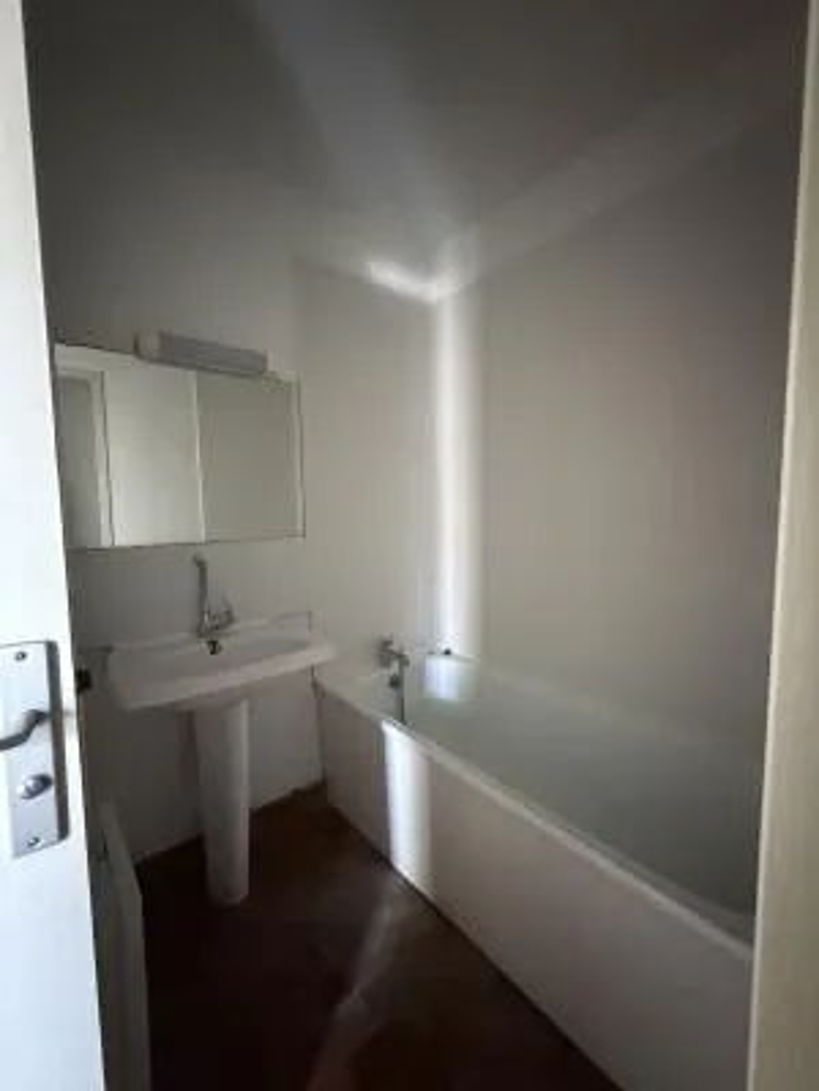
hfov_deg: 85.7
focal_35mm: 14
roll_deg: +1.3
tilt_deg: -4.7
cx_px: 410
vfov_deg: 102.1
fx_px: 442
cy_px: 546
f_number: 2.2
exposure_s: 1/48
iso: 1250
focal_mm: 2.22
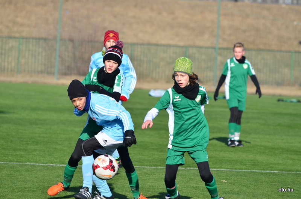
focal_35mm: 330
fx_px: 2754
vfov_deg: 4.1
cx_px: 150
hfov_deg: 6.3
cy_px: 100
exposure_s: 1/2500
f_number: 5.3
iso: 500
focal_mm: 220
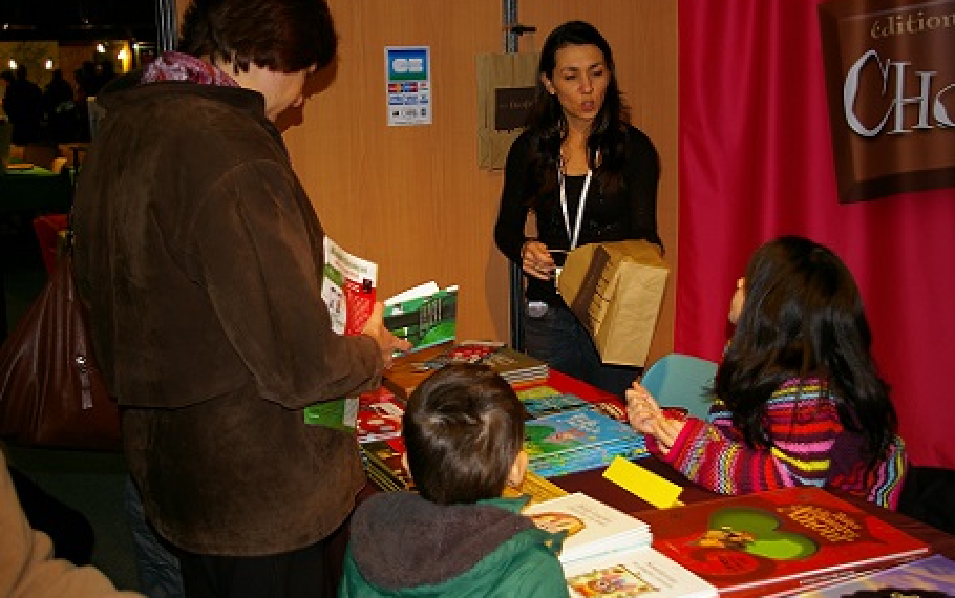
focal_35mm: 43
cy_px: 290
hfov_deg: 46.2
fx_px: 1120
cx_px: 479
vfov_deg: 29.9
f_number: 4
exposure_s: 1/45
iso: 200
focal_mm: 28
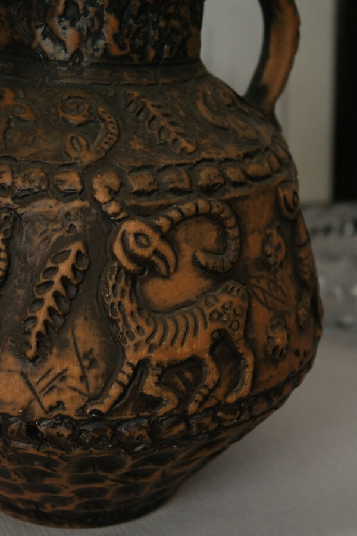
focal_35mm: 77
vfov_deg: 26.3
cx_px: 178
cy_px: 268
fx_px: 1145
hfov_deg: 17.7
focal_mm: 50
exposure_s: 1/30
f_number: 5.6
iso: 1600
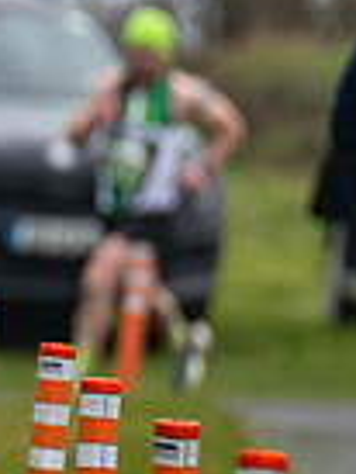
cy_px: 180
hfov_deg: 0.8
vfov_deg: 1.1
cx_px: -512
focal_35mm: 1832
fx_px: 25082
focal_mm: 300
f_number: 2.8
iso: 320
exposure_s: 1/1600
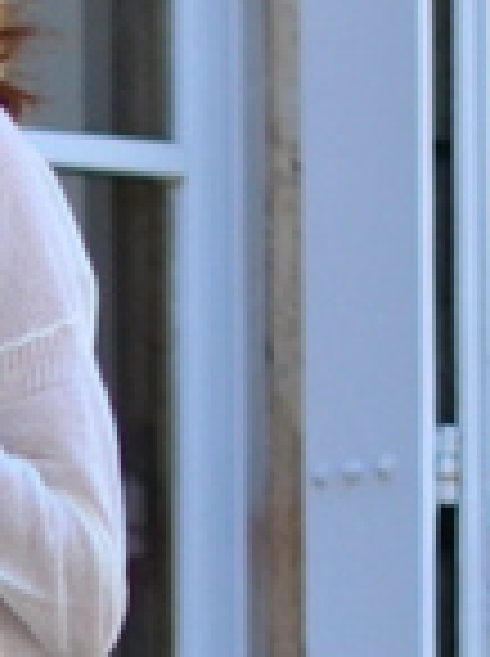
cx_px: -409
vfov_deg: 5.0
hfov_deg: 3.7
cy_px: 986
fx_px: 7477
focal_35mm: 395
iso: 640
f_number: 2
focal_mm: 50
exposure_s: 1/4000
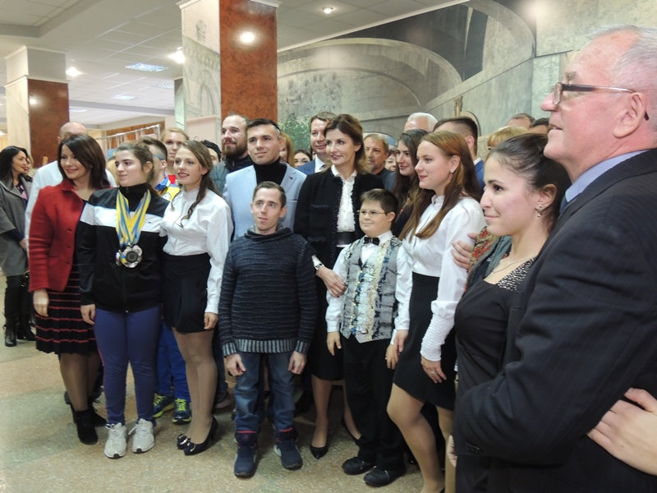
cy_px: 246
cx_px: 328
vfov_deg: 46.8
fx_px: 569
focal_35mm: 30
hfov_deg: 60.0
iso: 400
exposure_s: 1/13
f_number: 3.1
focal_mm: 5.3
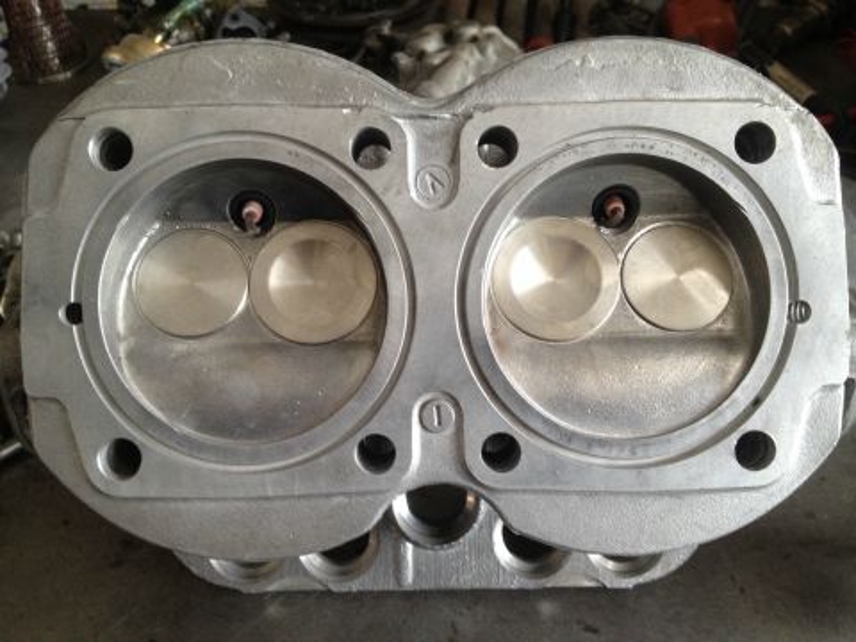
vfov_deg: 40.7
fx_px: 865
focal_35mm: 35
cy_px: 321
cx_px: 428
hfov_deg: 52.6
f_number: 2.4
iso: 160
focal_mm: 4.28
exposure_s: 1/20
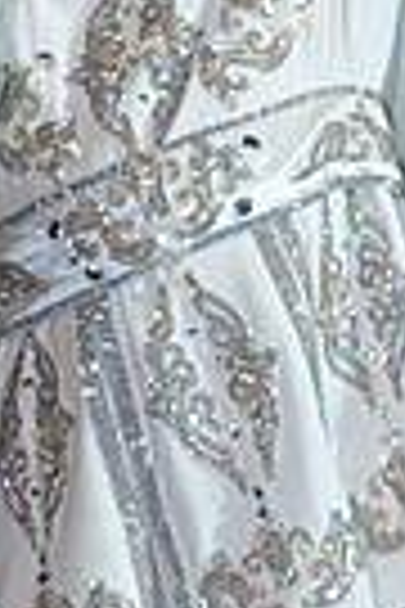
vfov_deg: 5.5
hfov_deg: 3.7
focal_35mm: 376
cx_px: 130
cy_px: 207
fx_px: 6345
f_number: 5.6
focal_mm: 113
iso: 320
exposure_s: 1/160
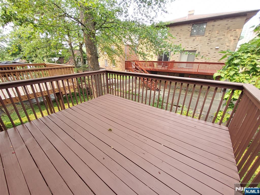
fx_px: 98
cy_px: 98
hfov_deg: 106.2
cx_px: 130
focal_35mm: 13
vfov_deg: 89.9
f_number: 2.2
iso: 80
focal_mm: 1.13
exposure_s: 1/119
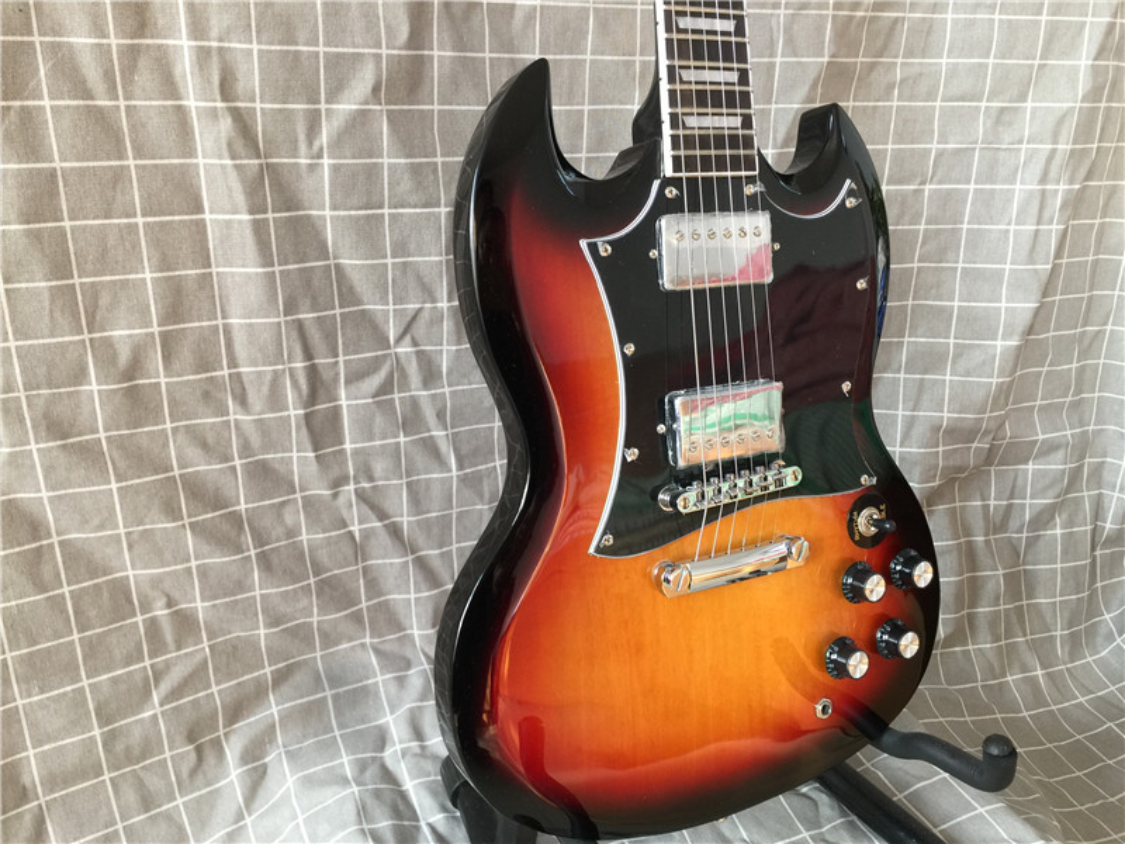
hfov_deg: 61.7
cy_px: 422
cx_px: 562
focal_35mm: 29
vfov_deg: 48.2
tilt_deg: -23.6
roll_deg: -2.1
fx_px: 942
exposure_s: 1/17
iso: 40
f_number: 2.2
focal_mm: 4.15
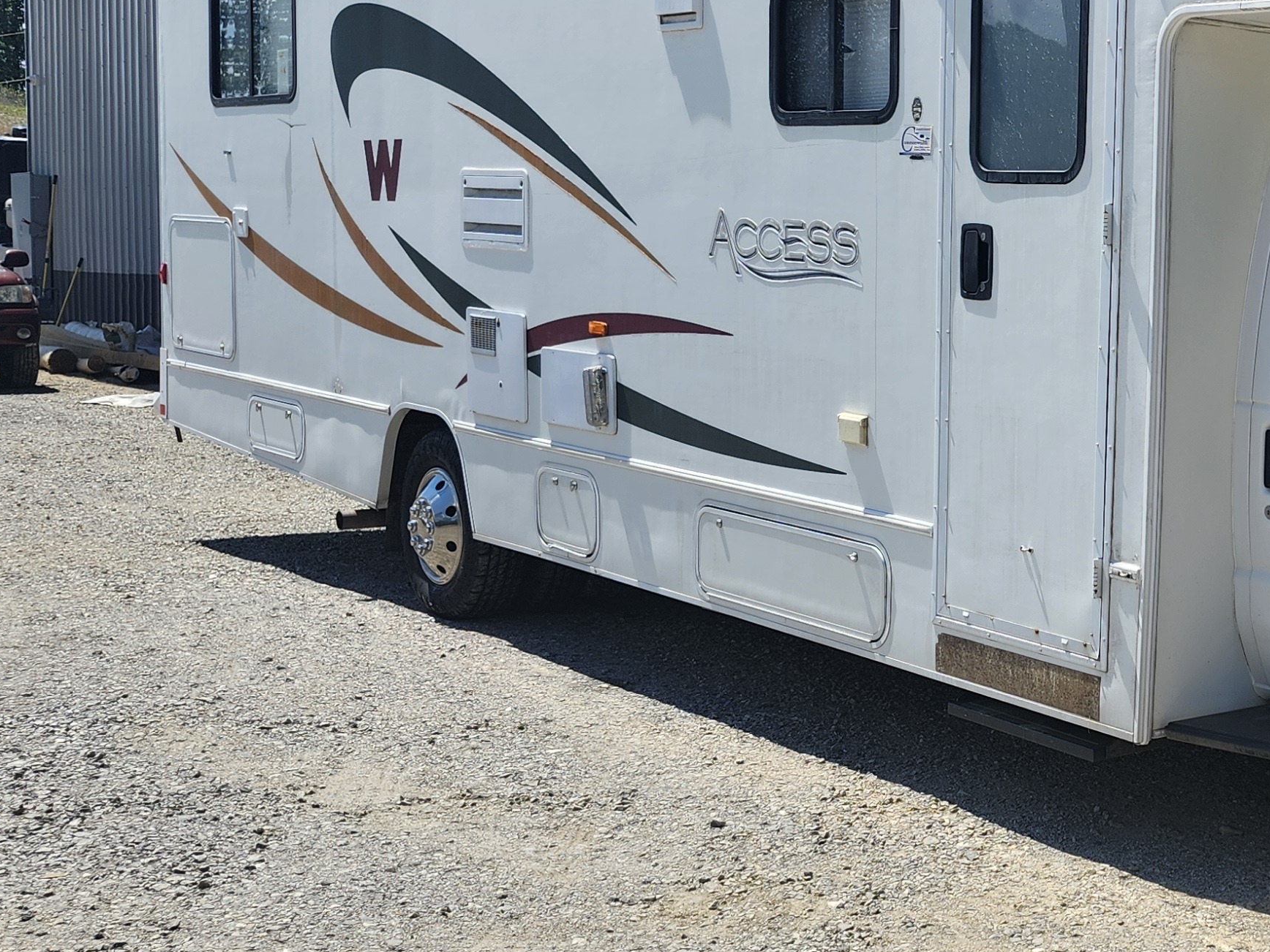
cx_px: 1244
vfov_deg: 27.5
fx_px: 1944
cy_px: 437
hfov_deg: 33.4
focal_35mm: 53
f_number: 1.8
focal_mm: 5.54
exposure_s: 1/1336
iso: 25
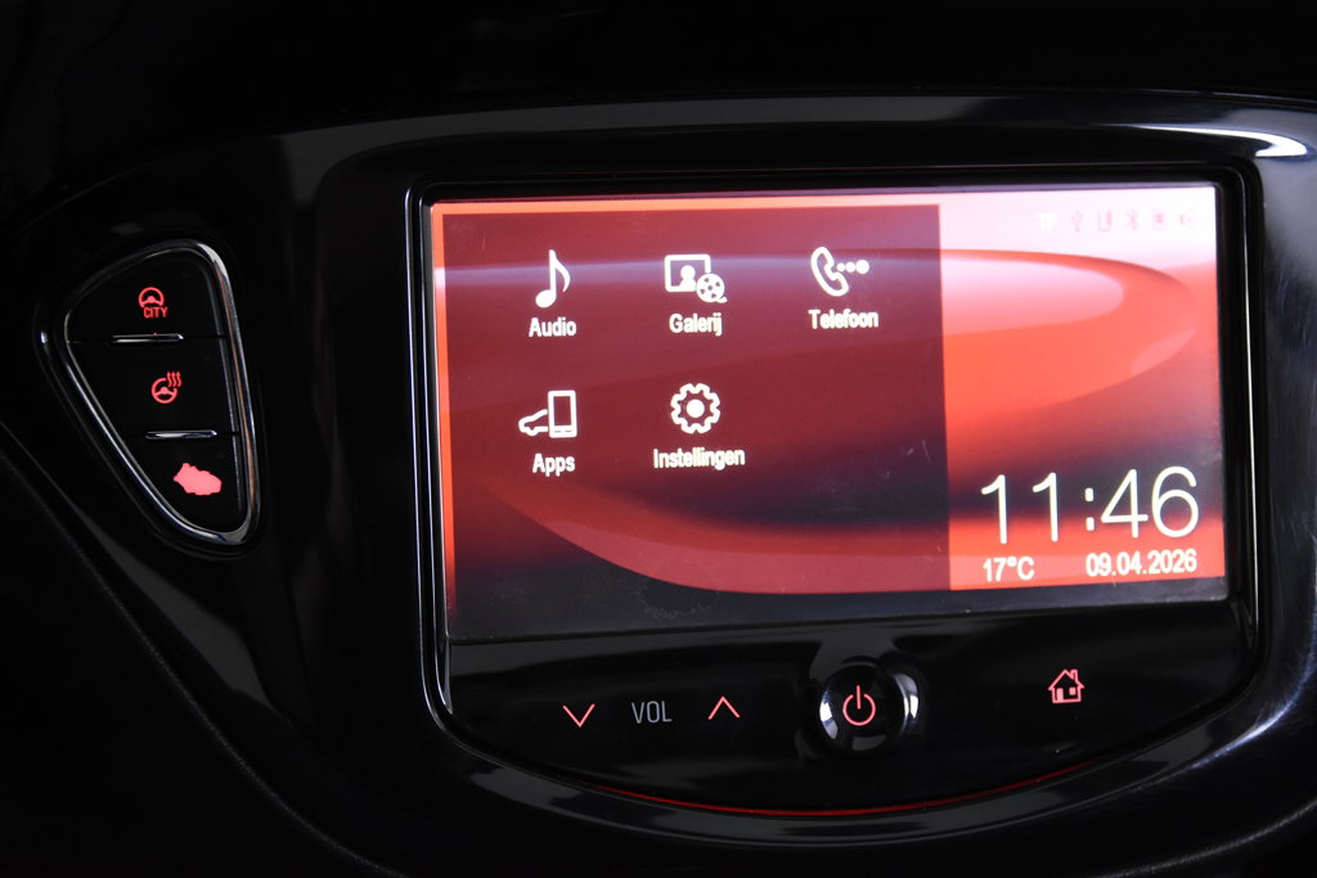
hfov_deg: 29.9
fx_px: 2470
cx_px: 658
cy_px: 439
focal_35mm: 68
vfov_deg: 20.2
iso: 2200
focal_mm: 45
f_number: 3.5
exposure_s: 1/80
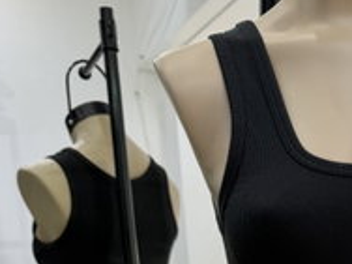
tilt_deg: -13.9
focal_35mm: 68
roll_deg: -0.4
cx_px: 345
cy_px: 424
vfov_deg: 18.5
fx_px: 691
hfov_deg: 27.1
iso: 80
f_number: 1.78
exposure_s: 1/100
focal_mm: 6.76
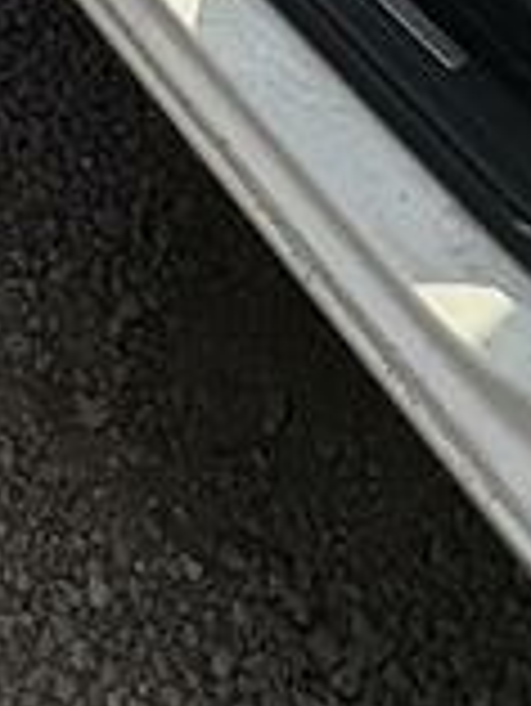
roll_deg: -3.0
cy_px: -926
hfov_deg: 17.3
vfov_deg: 15.4
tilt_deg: -12.7
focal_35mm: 80
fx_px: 1634
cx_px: -158
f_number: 2.2
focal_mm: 2.22
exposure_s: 1/2208
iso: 50
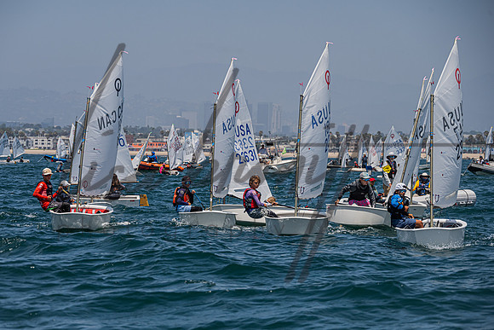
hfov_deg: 11.7
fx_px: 2411
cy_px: 191
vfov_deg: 7.8
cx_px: 217
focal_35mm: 176
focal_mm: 150
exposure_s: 1/1250
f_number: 7.1
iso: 250
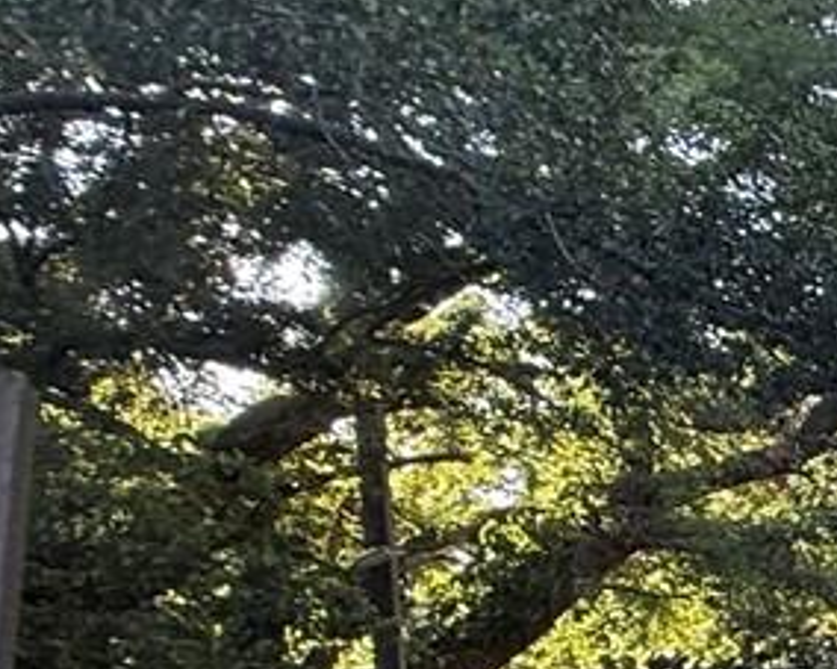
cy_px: 896
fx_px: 1907
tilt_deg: -3.5
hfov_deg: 13.2
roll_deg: +0.3
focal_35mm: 77
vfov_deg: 18.4
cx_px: 2252
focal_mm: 2.22
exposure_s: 1/173
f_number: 2.2
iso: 64
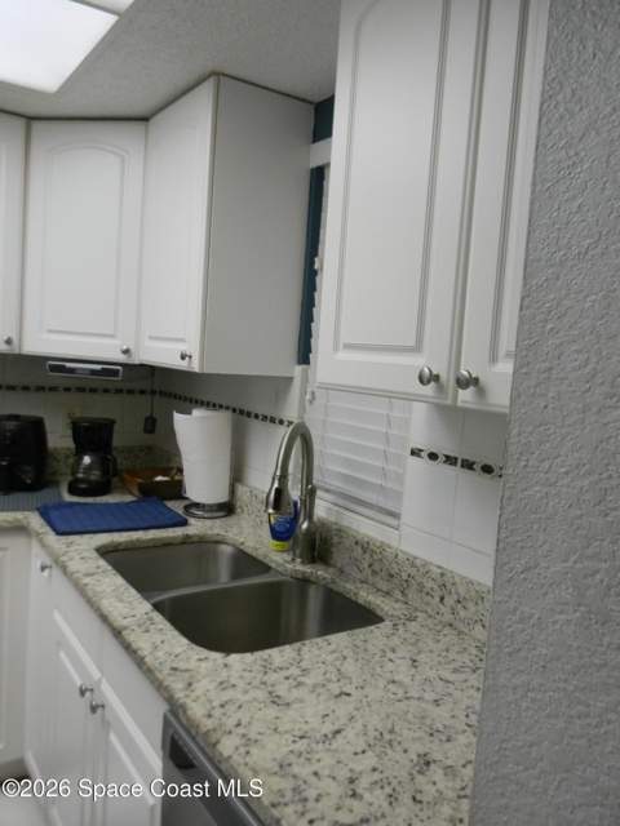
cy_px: 413
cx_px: 310
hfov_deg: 49.7
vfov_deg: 63.4
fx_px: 669
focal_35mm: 28
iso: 185
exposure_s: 1/30
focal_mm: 5
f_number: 3.5
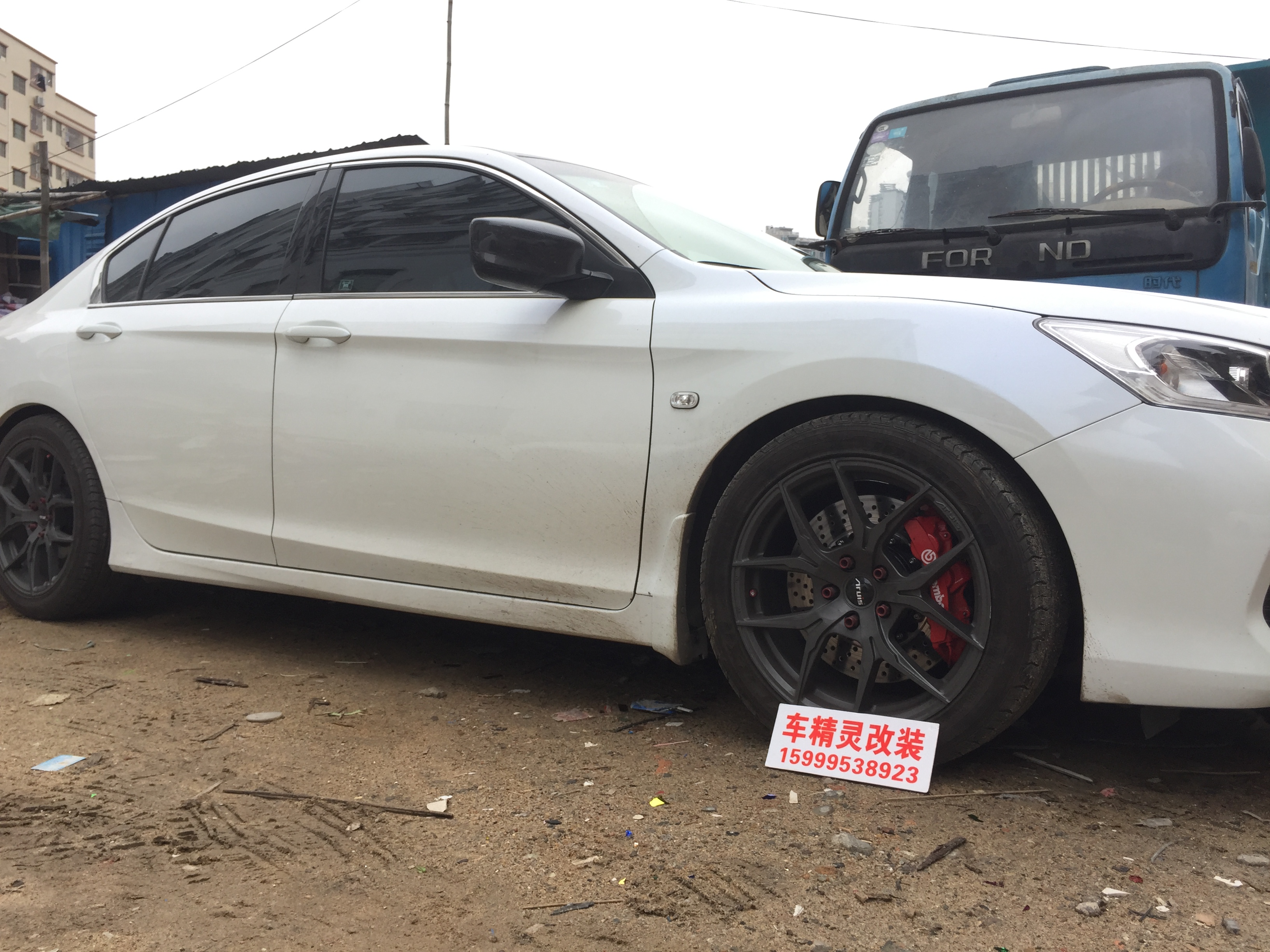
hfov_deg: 61.7
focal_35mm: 29
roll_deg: -0.9
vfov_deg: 48.2
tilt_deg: -3.2
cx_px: 635
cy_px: 476
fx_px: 1064
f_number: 2.2
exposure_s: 1/321
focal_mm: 4.15
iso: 32
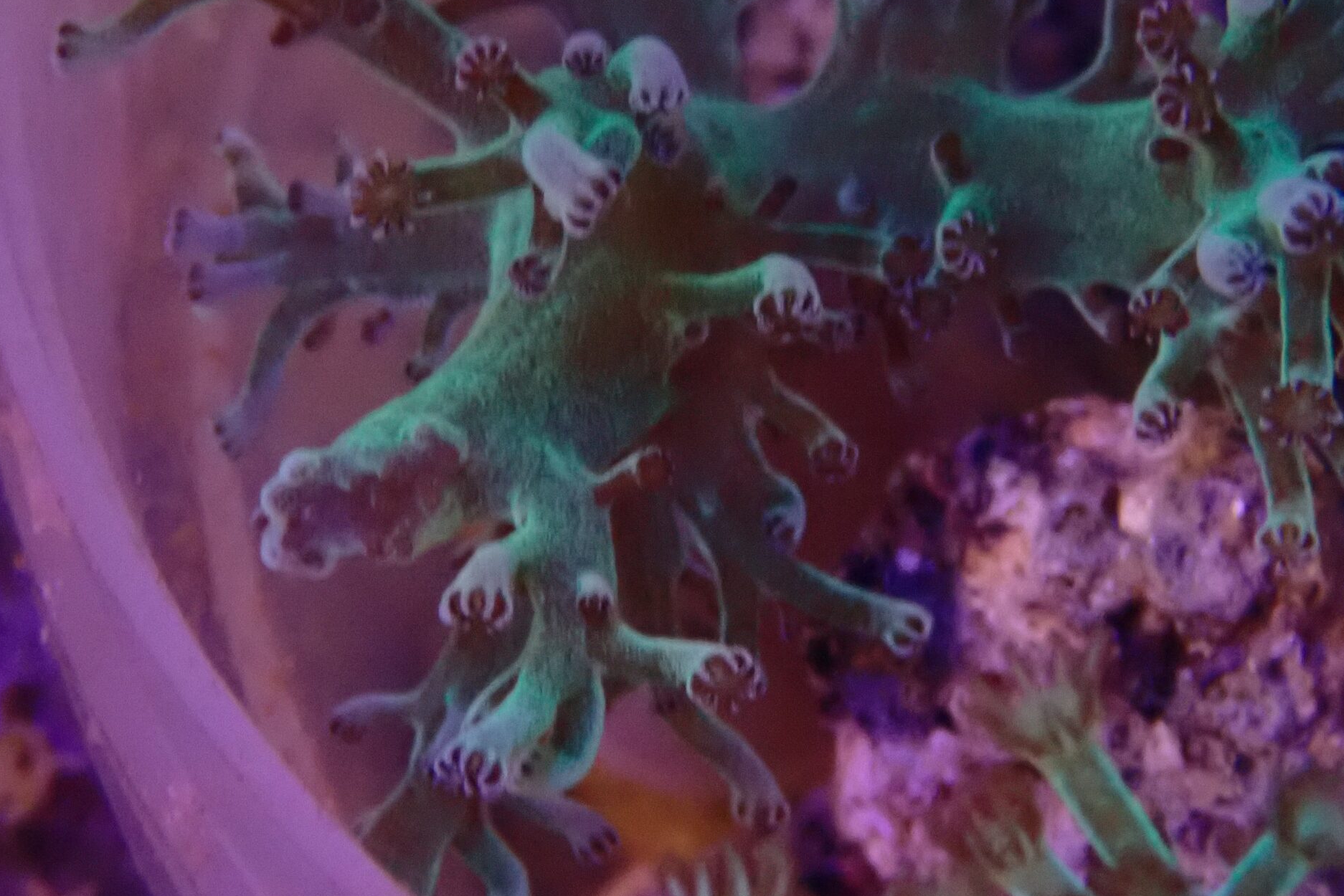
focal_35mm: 125
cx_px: 717
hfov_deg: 16.4
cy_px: 302
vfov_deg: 11.0
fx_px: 4667
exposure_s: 1/40
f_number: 6.3
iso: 1600
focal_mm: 15.66
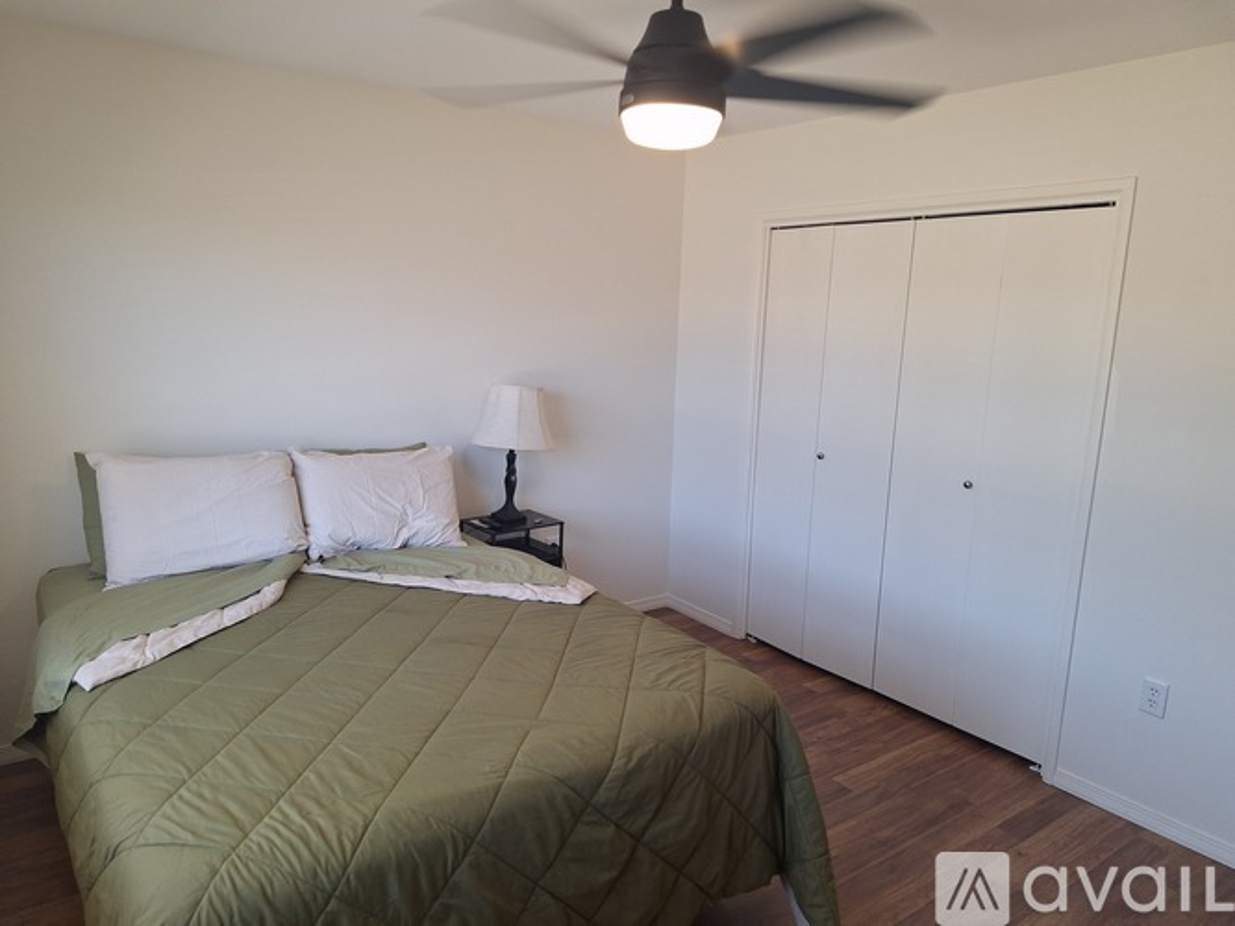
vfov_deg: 58.9
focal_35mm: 23
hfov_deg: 73.9
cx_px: 618
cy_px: 463
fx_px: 820
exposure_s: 1/60
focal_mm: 5.54
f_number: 1.8
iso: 64
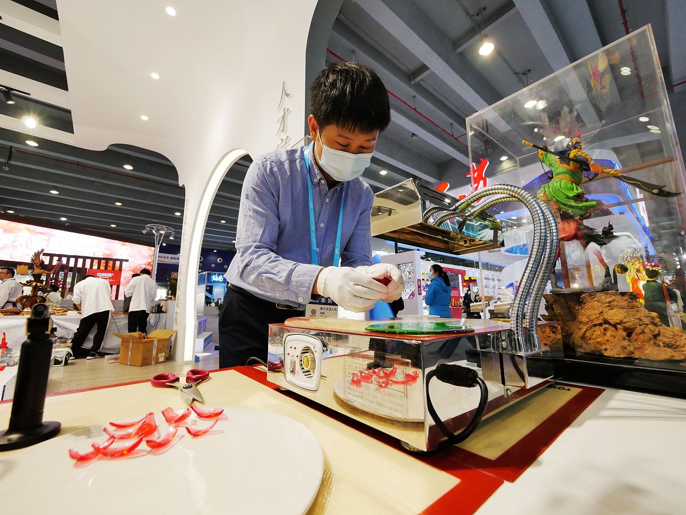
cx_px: 343
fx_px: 277
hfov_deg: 102.1
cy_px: 258
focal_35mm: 14
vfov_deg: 85.7
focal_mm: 7
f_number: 5
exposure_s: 1/250
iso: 1600
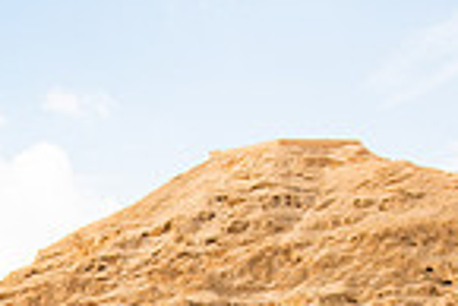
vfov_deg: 10.3
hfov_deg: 16.2
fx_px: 1579
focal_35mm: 124
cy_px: 604
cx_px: 3
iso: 200
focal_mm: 31
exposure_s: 1/2500
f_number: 2.8
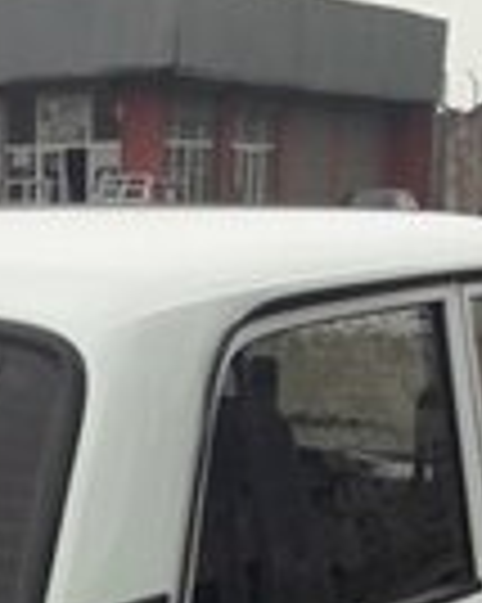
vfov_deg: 13.4
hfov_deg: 11.2
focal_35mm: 135
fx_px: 2410
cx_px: -135
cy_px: 911
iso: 40
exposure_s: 1/516
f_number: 1.9
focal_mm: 3.7
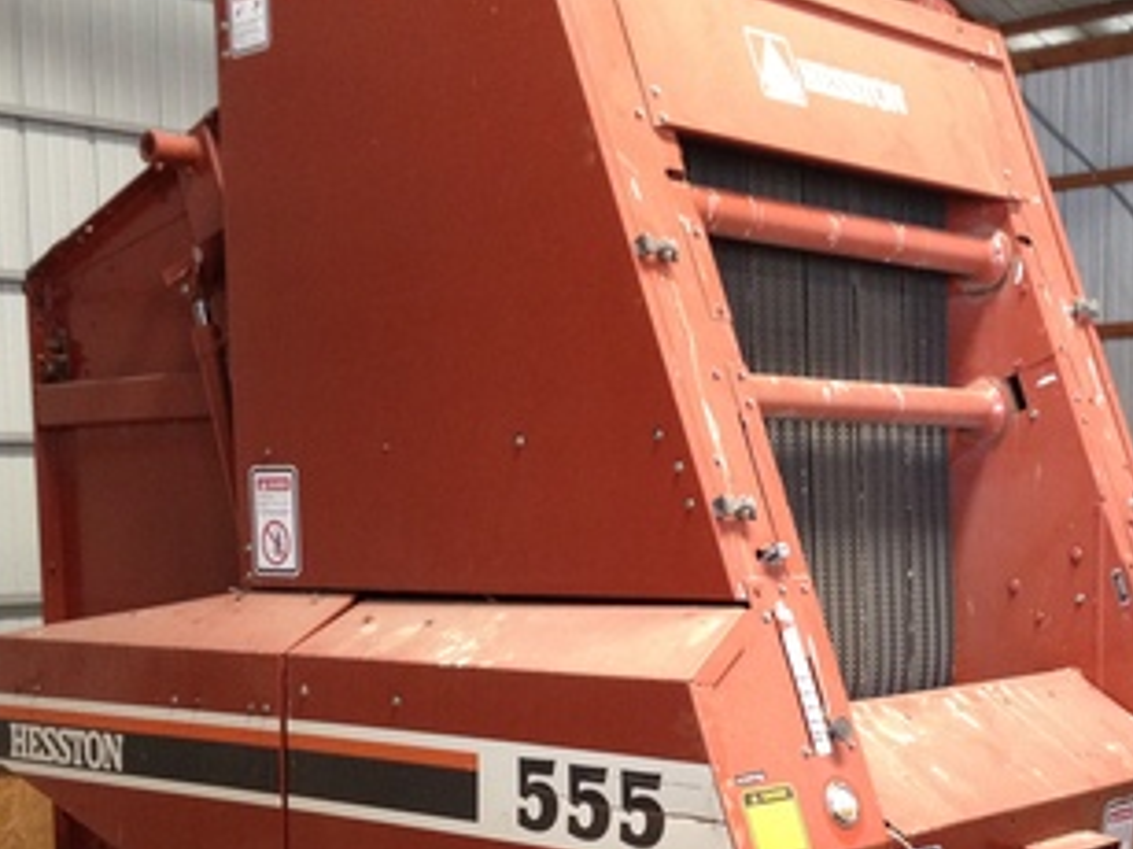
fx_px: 2028
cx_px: 764
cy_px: 690
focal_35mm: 62
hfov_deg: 30.9
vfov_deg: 23.3
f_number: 2.4
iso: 200
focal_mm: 4.28
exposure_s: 1/20
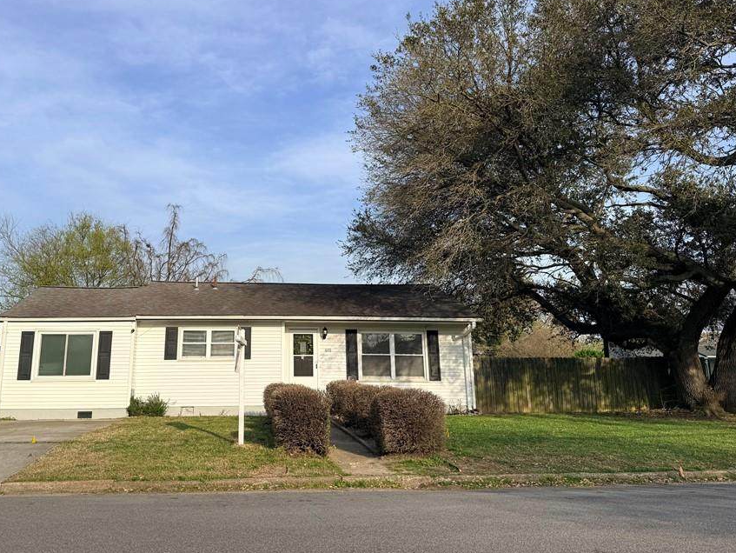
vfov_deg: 48.1
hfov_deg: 61.1
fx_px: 617
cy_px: 237
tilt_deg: +13.2
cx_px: 296
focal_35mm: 29
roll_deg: -0.3
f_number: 1.78
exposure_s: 1/4673
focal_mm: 6.76
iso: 80
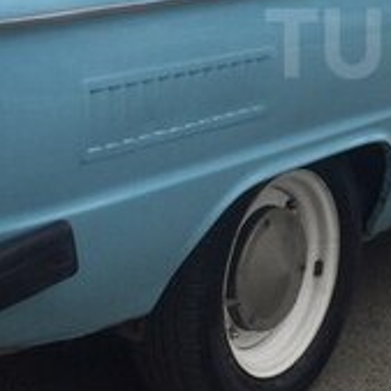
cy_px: 43
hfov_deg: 16.5
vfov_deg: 17.2
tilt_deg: -4.6
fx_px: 1278
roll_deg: -2.5
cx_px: 502
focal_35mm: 100
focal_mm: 4.15
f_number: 2.2
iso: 32
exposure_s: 1/2564
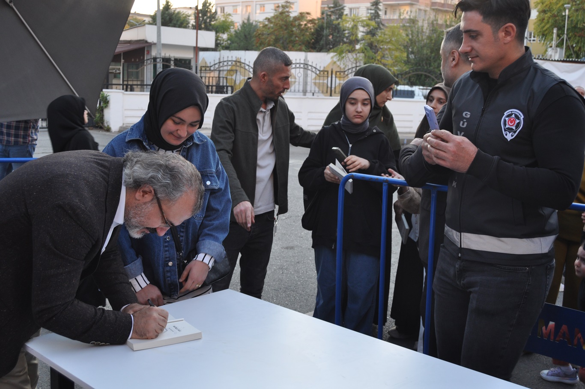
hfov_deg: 49.6
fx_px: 634
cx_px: 292
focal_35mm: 39
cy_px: 194
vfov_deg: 34.2
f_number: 5
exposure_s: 1/100
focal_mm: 26
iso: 400
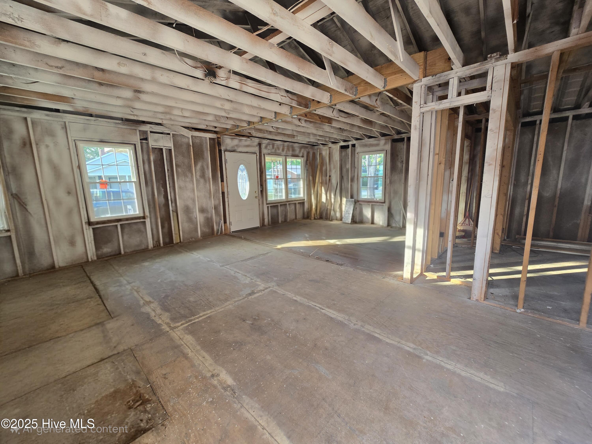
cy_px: 222
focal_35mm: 13
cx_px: 296
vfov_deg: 89.9
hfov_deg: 106.2
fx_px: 222
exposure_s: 1/60.2
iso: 80
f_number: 2.2
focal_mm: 2.2
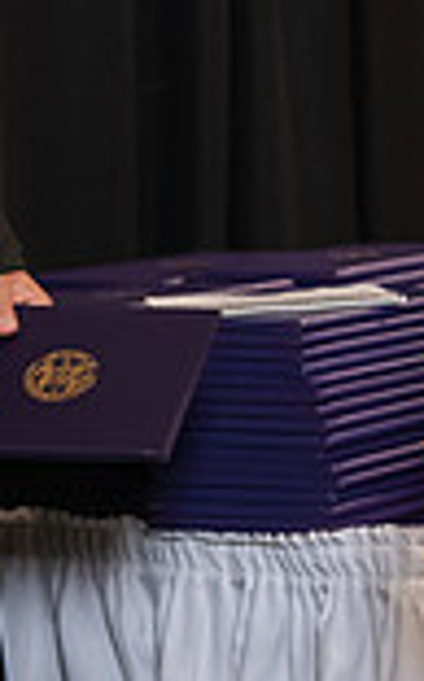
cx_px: 1233
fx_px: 4361
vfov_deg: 8.8
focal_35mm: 235
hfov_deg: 5.3
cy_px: -138
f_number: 5
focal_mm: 62
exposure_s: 1/125
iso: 1600
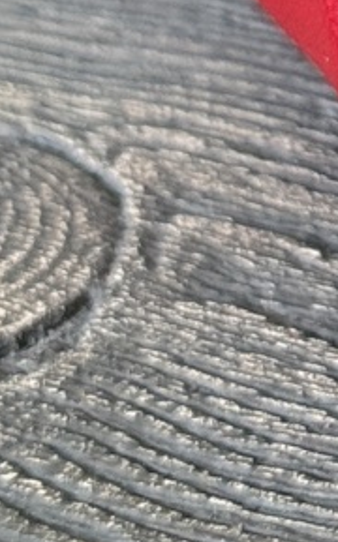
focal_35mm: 282
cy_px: -518
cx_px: 657
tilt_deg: -16.2
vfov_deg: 7.2
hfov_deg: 4.6
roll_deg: +0.4
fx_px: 4167
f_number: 1.78
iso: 250
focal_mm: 6.86
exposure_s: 1/43
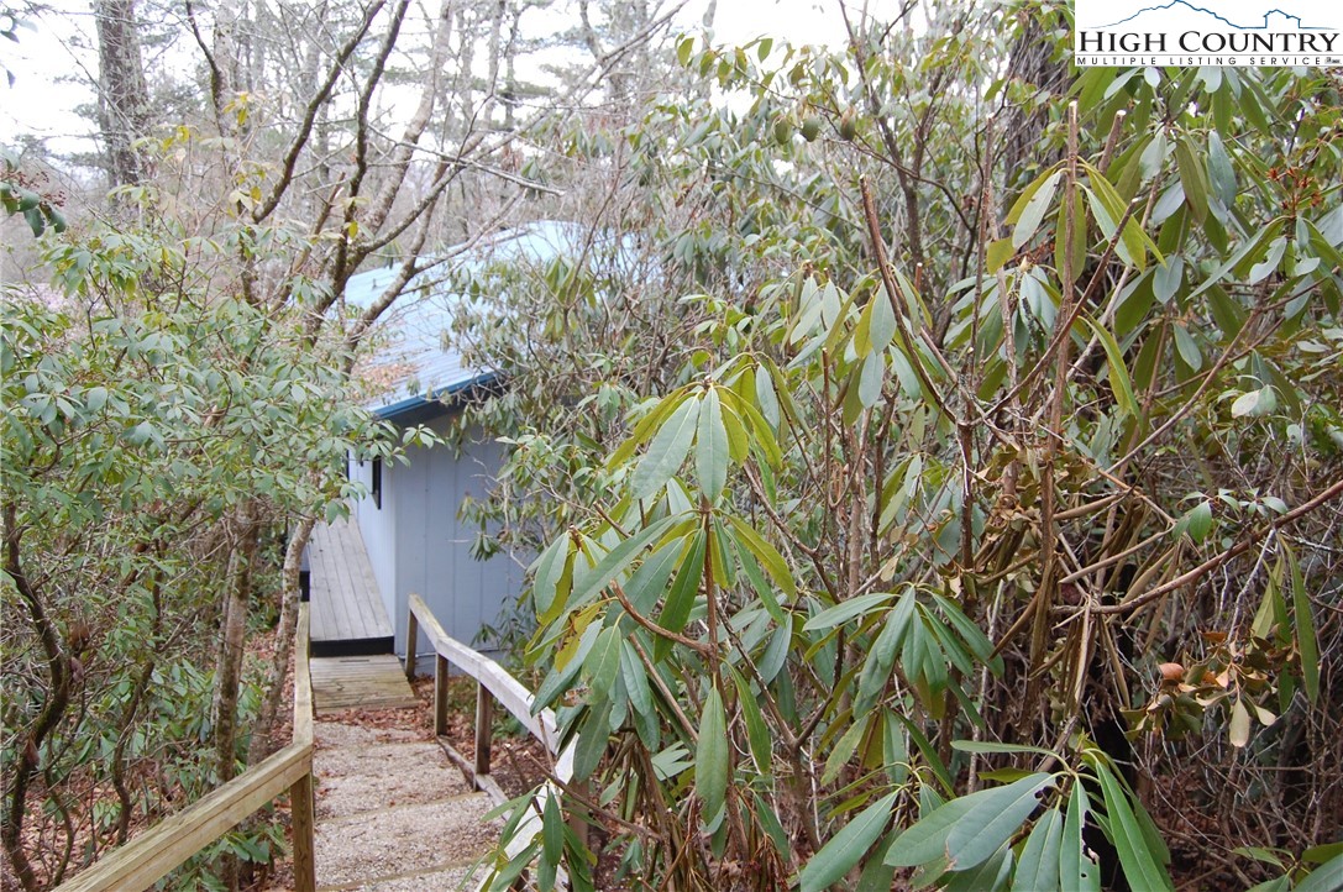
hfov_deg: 62.0
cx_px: 672
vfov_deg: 43.5
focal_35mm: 30
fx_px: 1118
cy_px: 446
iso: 400
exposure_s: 1/125
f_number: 5.6
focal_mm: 20
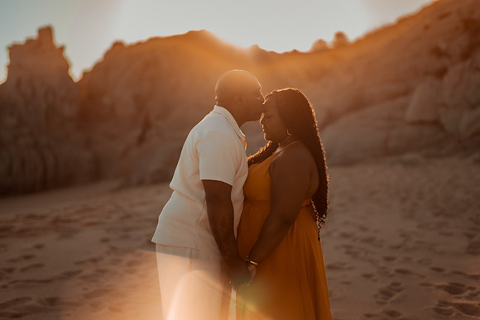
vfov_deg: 23.4
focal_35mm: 58
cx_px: 240
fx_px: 773
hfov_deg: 34.5
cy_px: 160
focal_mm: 58
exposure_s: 1/4000
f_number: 1.4
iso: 100
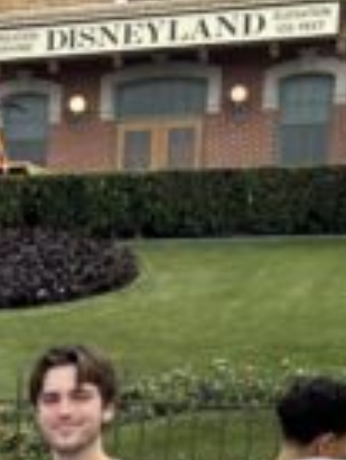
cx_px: -77
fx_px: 1397
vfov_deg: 17.1
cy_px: 668
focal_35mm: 105
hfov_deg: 13.7
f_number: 1.9
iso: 20
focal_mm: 2.69
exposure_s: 1/131
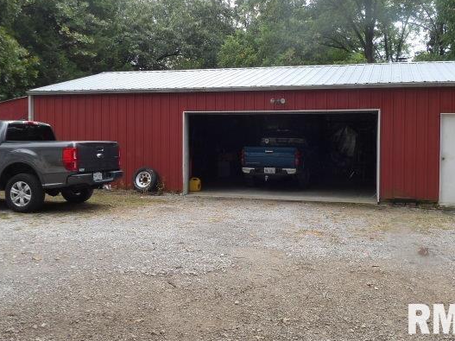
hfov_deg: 53.7
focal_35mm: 34
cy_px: 141
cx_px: 263
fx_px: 447
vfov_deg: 41.6
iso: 100
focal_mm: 5
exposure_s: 1/86
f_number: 3.4
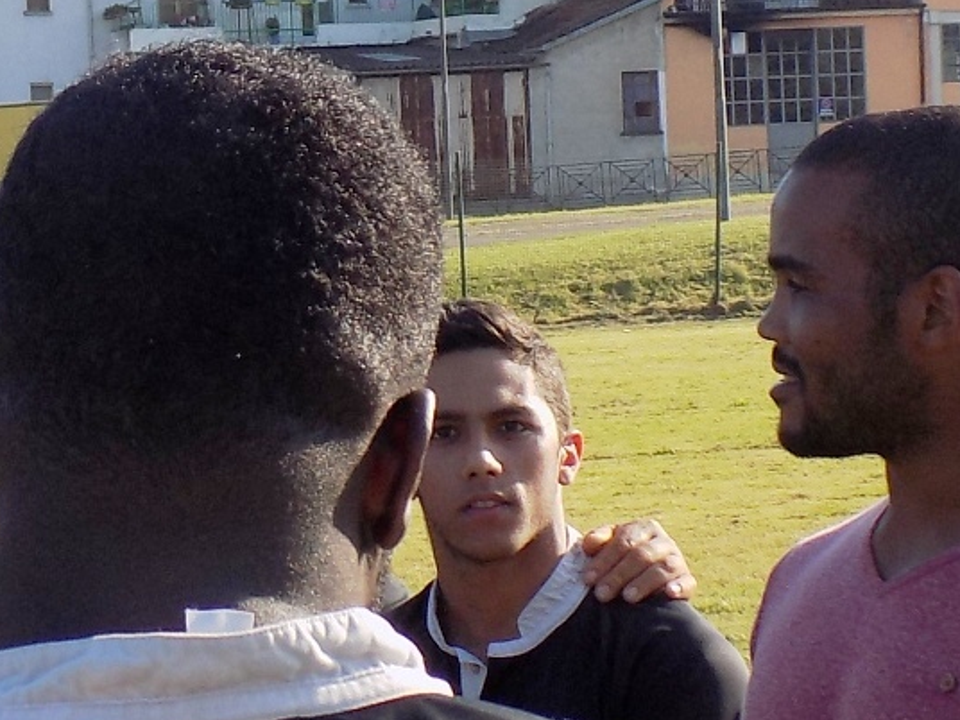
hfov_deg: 15.5
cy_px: 301
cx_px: 133
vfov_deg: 11.8
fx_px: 3494
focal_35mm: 126
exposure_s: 1/500
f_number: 3.5
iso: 80
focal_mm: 6.6
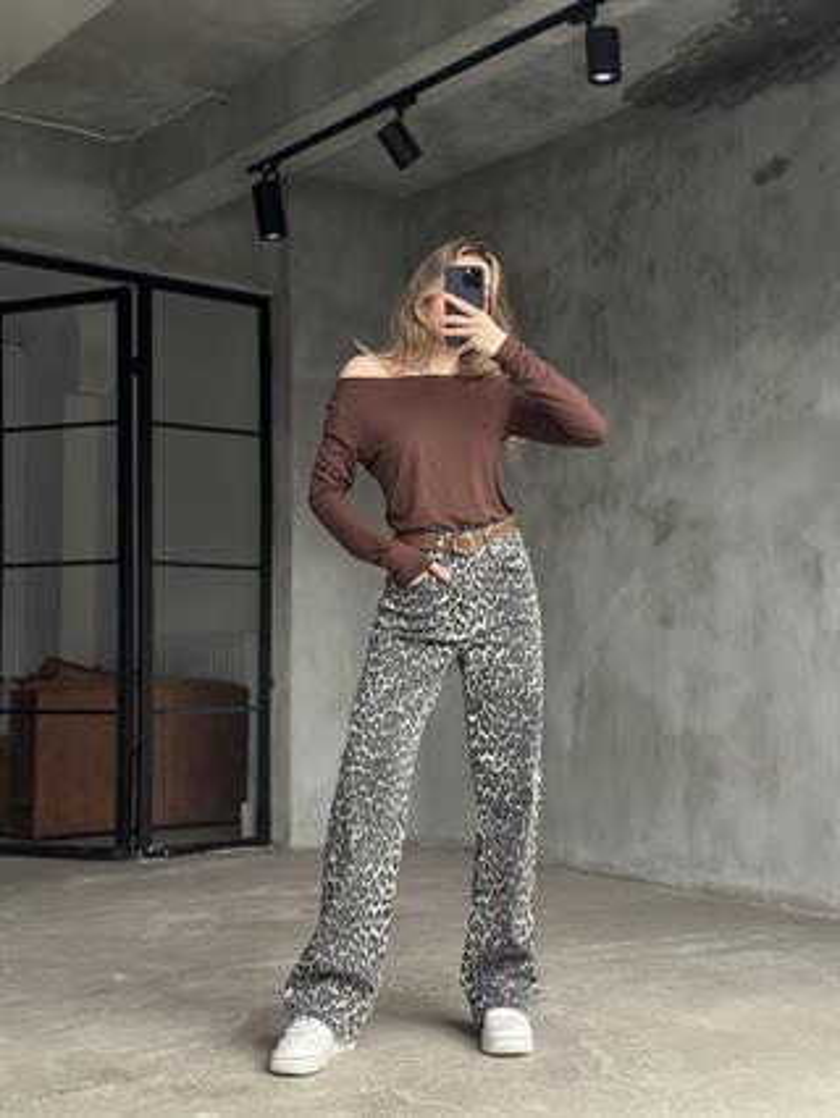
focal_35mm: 48
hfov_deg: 30.3
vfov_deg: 39.6
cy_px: 559
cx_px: 420
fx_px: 1551
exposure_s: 1/40
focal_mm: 6.86
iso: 400
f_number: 1.78
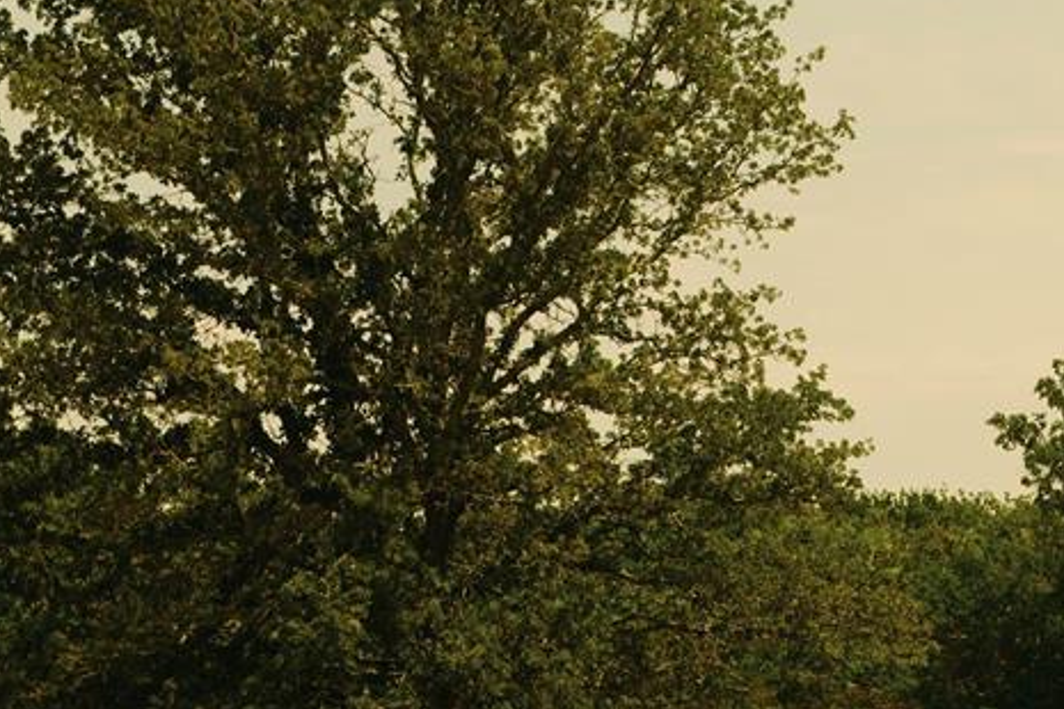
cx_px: 924
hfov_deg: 11.1
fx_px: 5467
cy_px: 540
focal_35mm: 185
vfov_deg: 7.4
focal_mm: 56
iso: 1000
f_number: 5.6
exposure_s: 1/1000
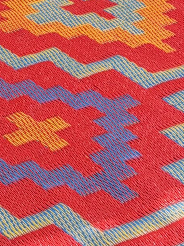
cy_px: -176
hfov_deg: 7.2
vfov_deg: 9.5
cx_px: -189
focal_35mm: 199
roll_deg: -2.7
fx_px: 1410
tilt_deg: -12.7
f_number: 1.78
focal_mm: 6.76
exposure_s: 1/363
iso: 64
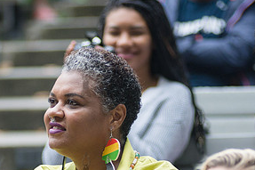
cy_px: 182
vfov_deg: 3.6
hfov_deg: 5.4
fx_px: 2683
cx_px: 106
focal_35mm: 379
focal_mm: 145
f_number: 2.8
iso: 1250
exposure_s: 1/1000
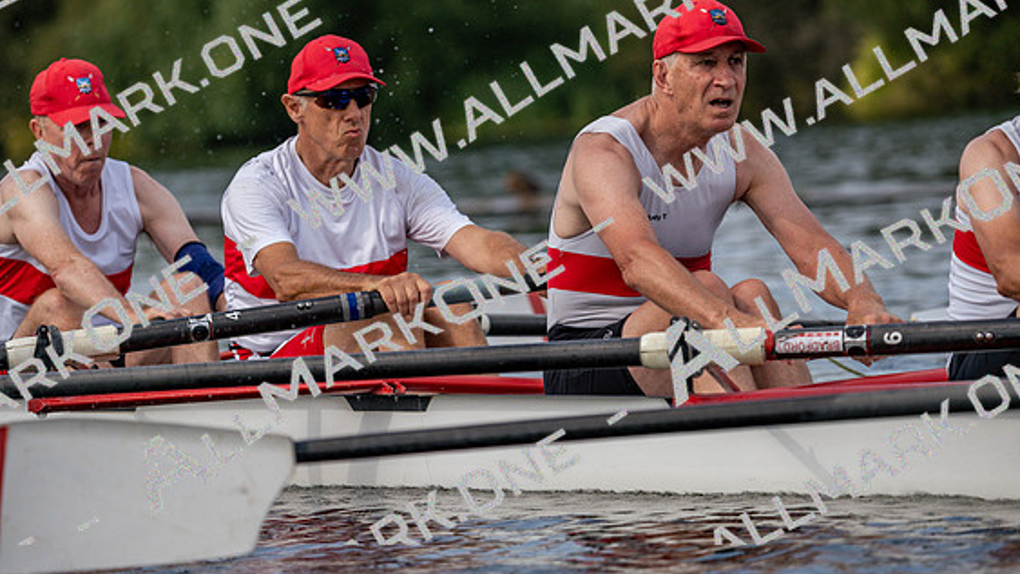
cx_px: 511
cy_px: 234
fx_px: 8765
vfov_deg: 3.8
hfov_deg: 6.7
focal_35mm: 324
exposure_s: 1/1600
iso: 320
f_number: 5.6
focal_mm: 300
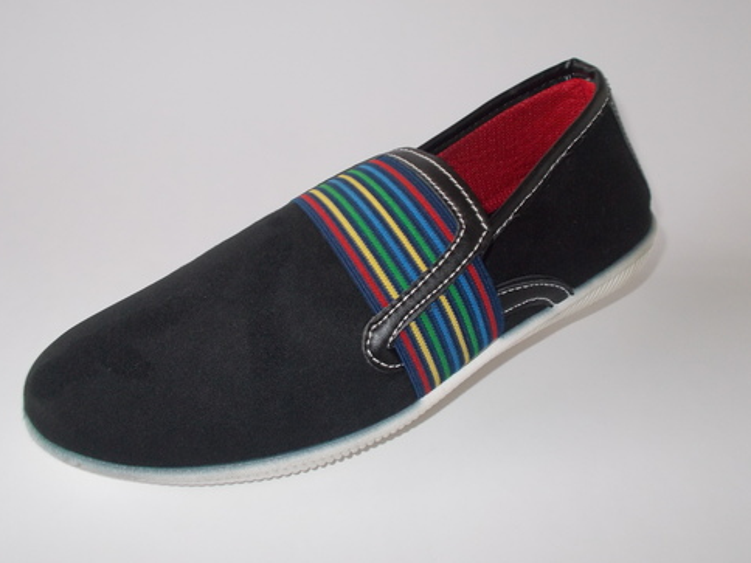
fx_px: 673
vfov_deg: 45.4
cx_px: 366
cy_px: 278
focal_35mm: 31
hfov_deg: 58.3
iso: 200
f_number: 3.4
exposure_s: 1/25
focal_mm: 5.3
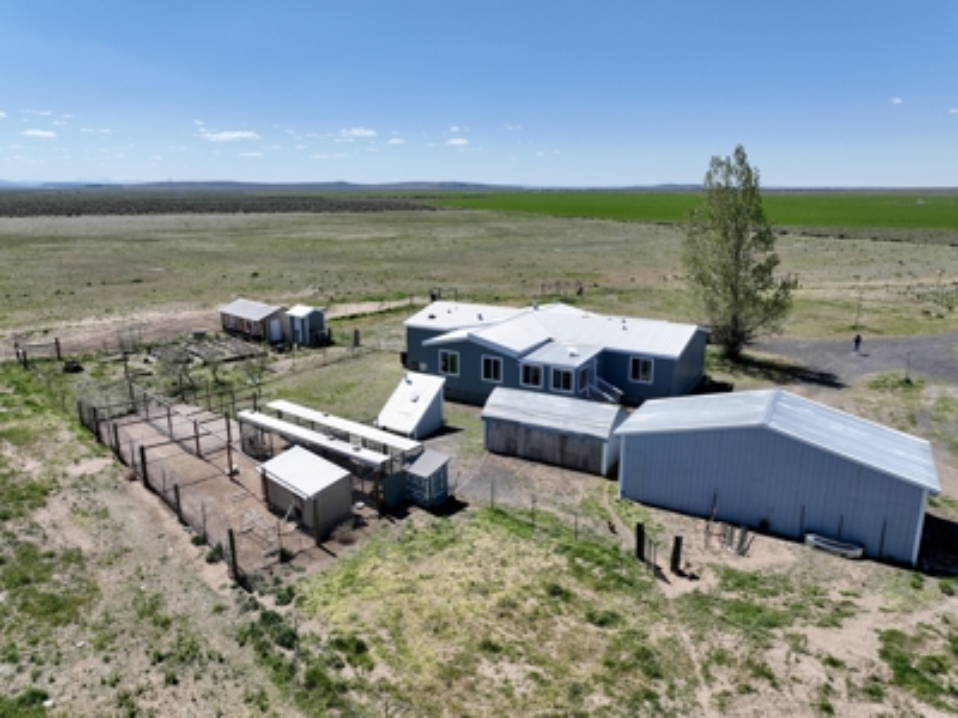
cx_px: 479
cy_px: 359
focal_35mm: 24
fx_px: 664
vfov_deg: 56.8
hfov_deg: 71.6
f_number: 2.8
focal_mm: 12.29
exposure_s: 1/2500
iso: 110
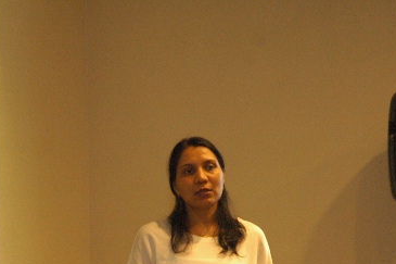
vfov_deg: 6.2
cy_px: 265
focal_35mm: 219
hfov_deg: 9.4
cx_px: 180
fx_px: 2408
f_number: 4.5
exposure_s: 1/25
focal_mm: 70
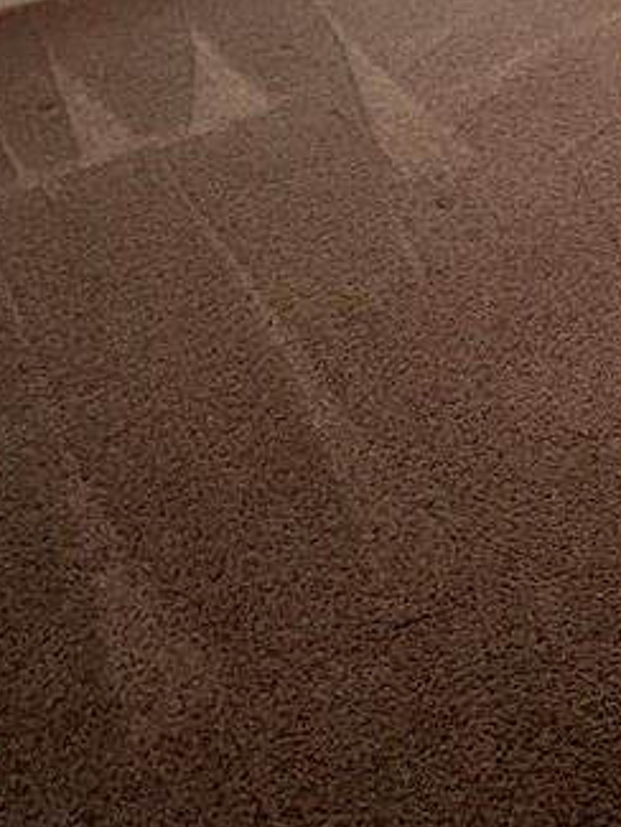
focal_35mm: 41
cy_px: -249
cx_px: 657
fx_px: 980
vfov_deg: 33.4
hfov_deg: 31.7
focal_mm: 1.57
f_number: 1.8
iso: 125
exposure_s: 1/60
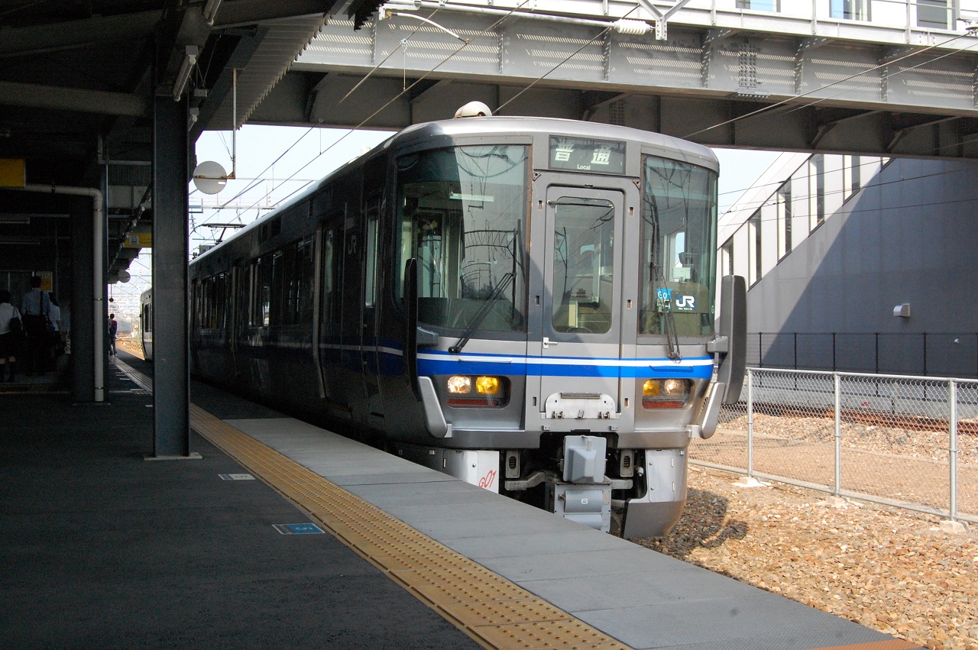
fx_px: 1221
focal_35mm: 45
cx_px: 489
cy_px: 325
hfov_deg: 43.6
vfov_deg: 29.8
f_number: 13
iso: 1600
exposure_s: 1/640
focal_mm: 30
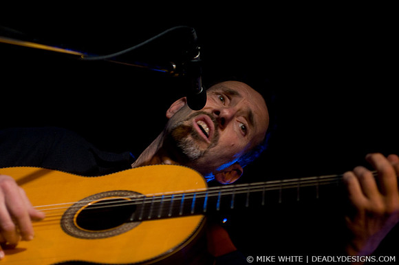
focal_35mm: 105
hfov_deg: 19.5
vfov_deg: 13.0
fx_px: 1162
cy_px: 132
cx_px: 200
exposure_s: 1/60
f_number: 2.8
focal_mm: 70
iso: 800
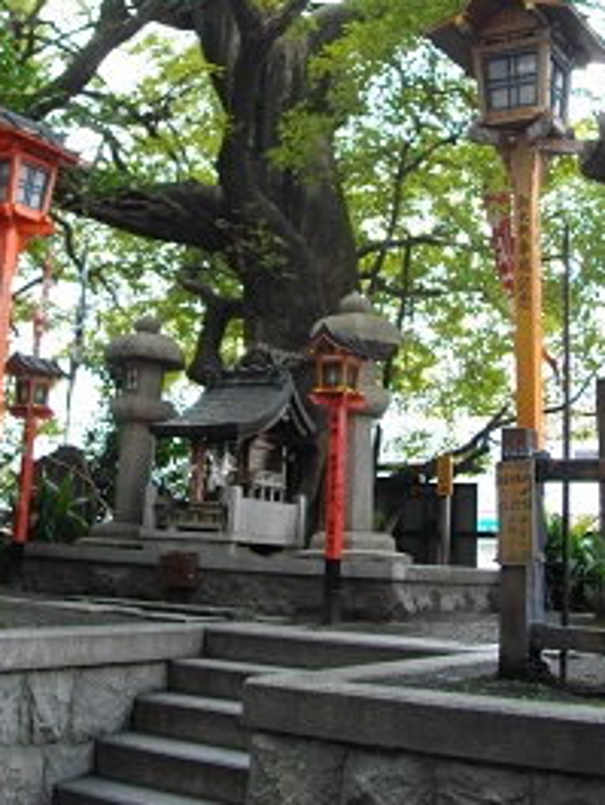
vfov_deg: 39.9
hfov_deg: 30.9
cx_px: 264
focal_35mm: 47
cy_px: 266
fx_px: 1094
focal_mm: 5.7
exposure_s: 1/50
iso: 200
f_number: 2.9
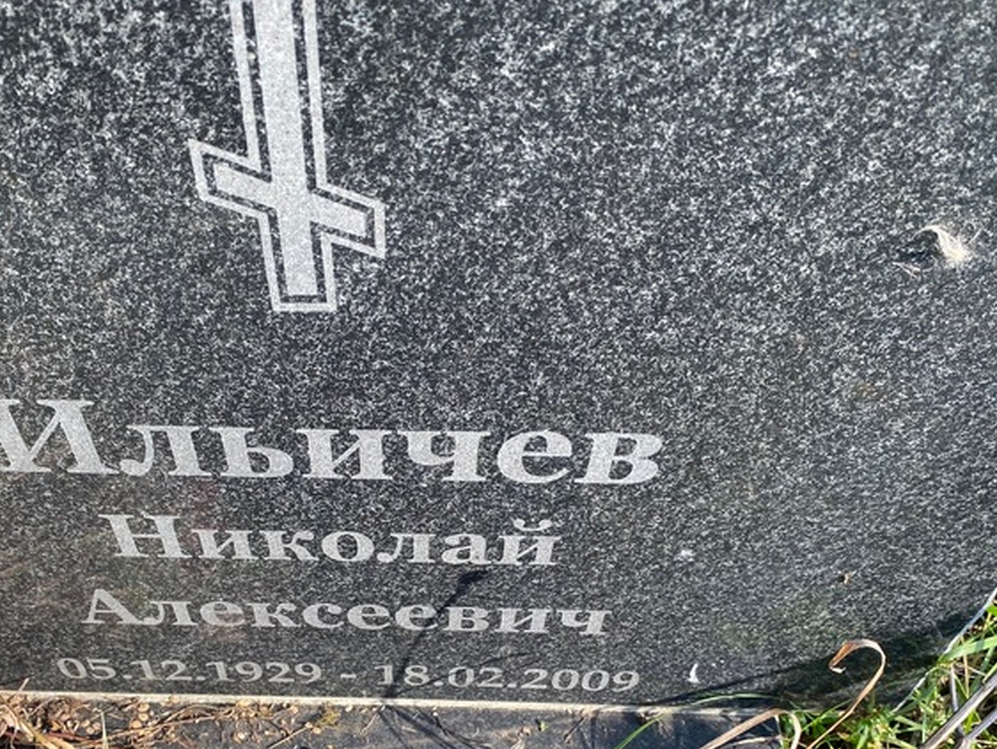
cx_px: 397
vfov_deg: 38.2
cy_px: 509
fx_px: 1066
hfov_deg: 49.8
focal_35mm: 37
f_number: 1.8
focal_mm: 4.25
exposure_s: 1/588
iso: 32
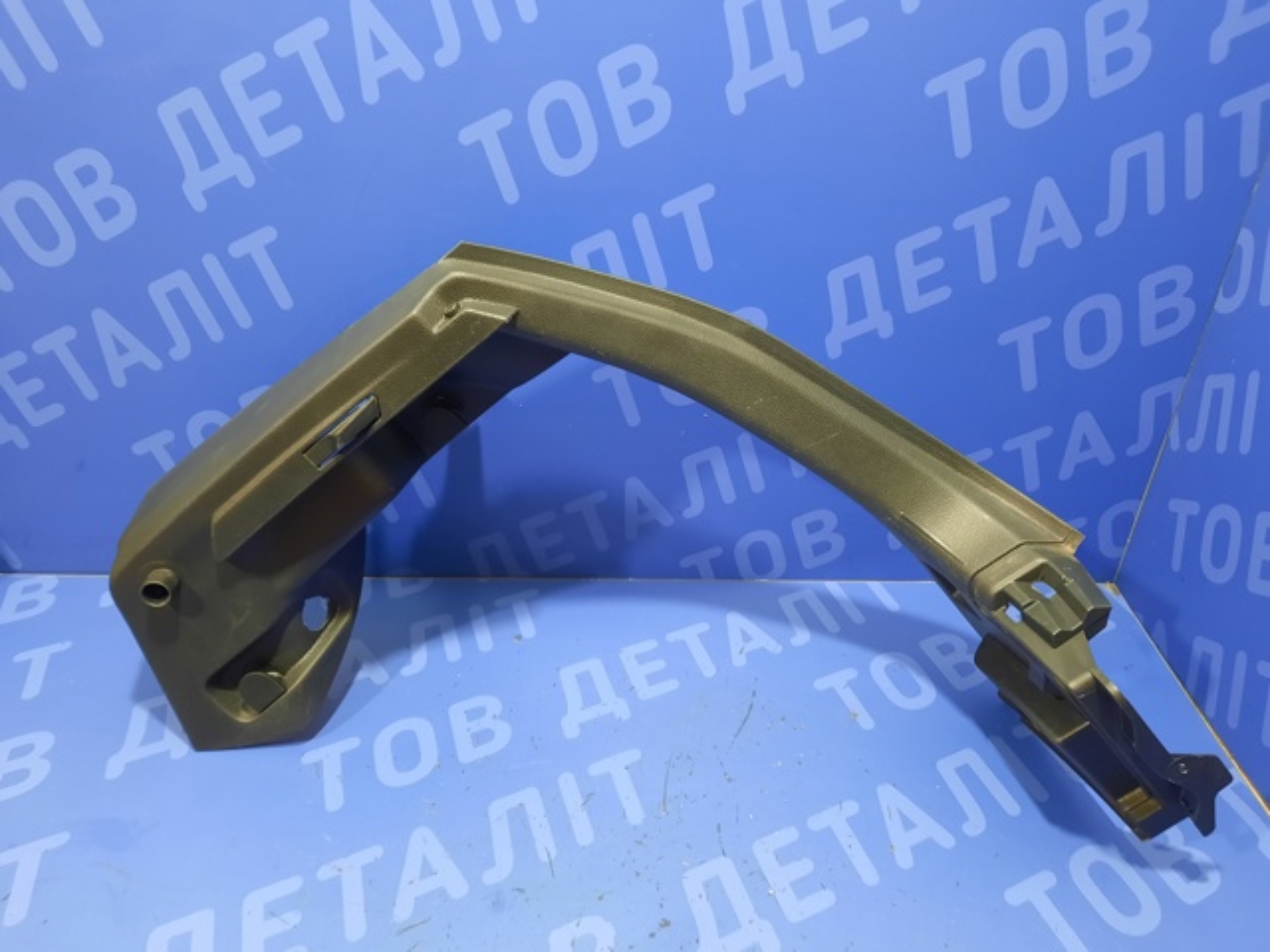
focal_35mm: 25
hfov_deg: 69.4
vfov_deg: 54.9
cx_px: 635
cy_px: 476
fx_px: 917
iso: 400
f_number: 2
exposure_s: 1/25
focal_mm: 4.6
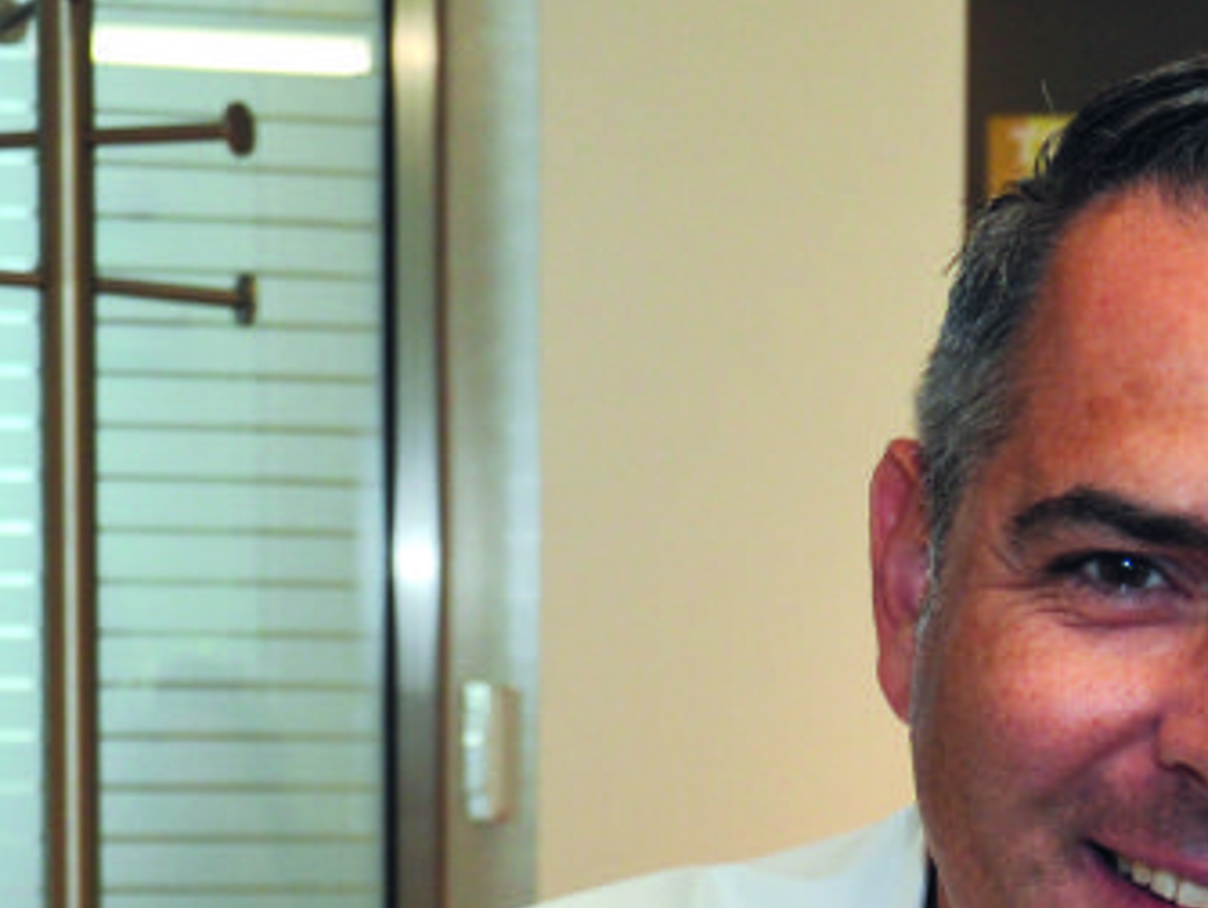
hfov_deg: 14.6
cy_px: 1169
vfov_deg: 10.8
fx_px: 4681
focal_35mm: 134
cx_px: 1006
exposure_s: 1/60
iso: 450
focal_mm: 26
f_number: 4
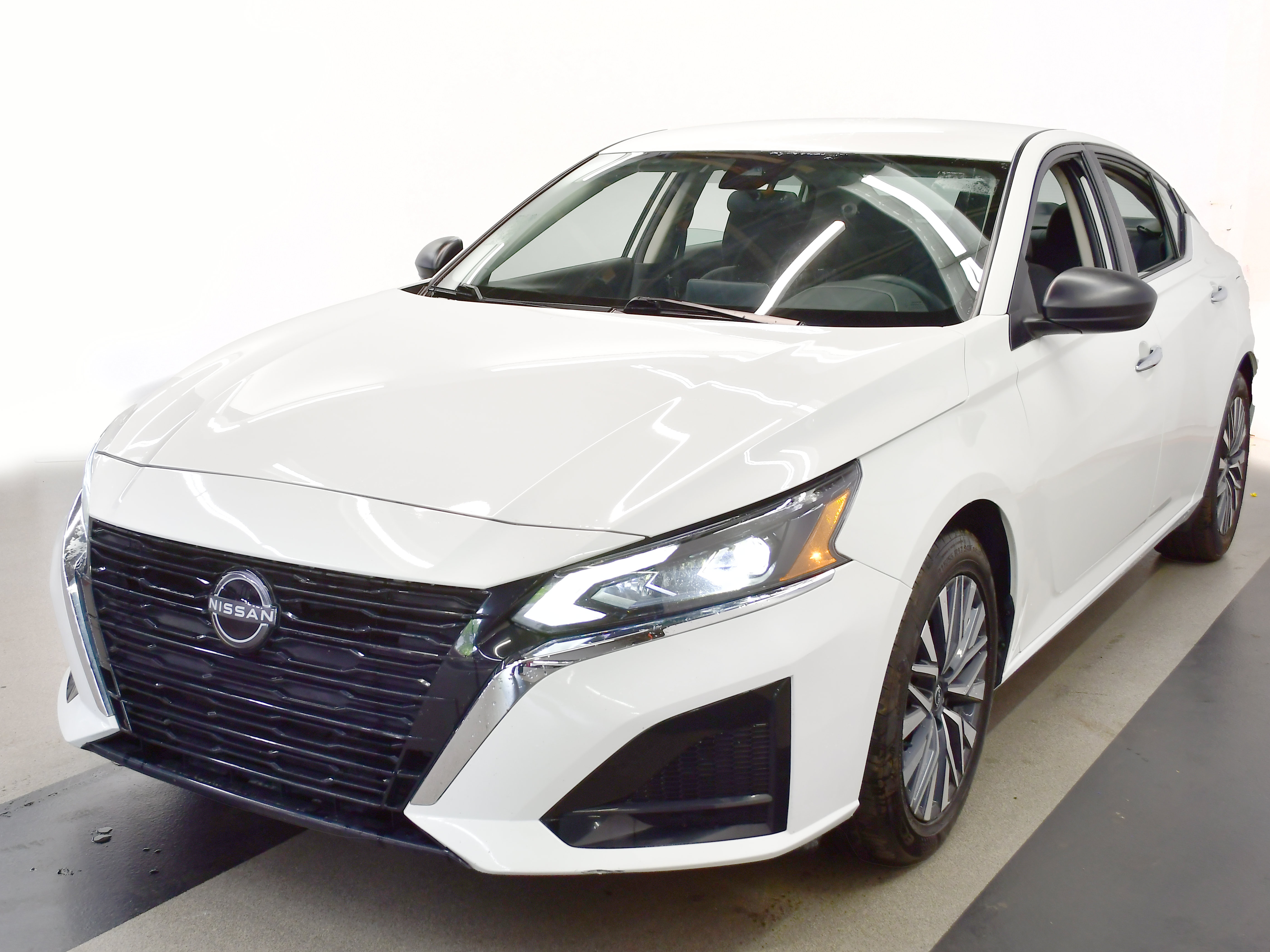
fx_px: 1541
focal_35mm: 42
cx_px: 592
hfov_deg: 44.8
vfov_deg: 34.4
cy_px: 479
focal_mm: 24
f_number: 5.6
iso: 320
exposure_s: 1/40
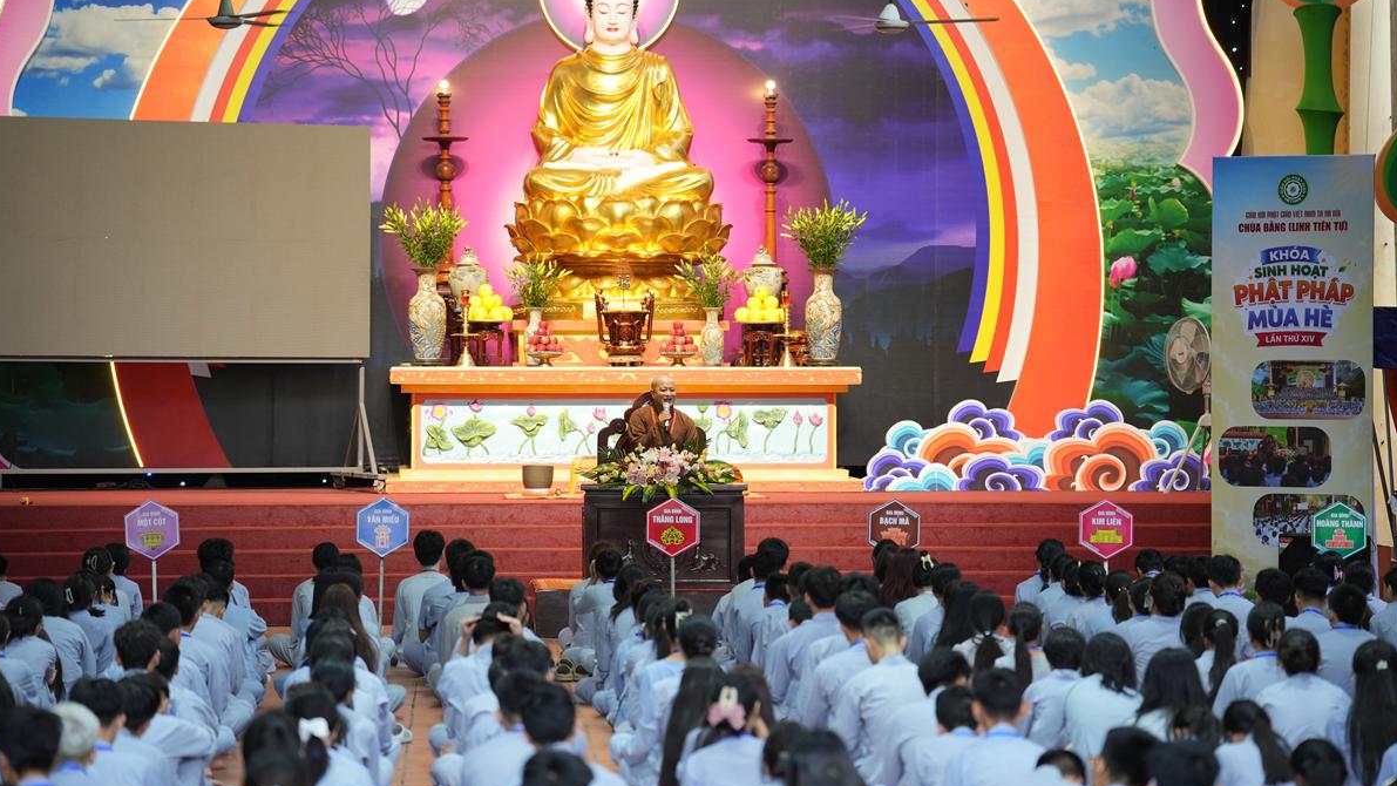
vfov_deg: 9.1
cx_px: 696
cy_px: 388
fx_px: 4964
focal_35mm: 134
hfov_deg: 16.0
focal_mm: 127
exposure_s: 1/125
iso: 800
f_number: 2.8
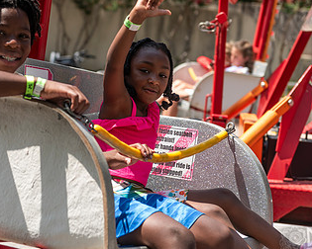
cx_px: 110
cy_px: 71
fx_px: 1117
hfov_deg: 15.9
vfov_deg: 12.7
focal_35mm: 121
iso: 50
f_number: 4
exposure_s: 1/400
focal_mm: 70
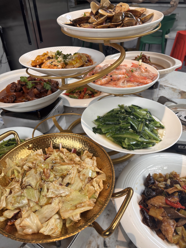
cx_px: 93
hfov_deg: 53.1
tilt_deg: -36.3
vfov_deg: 67.3
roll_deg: +3.2
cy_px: 124
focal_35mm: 26
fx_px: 186
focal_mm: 5.96
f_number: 1.6
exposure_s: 1/121
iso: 40
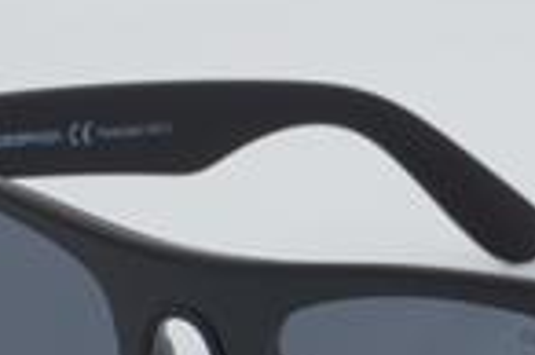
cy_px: 403
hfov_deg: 10.0
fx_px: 3043
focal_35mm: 205
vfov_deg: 6.6
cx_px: 495
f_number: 32
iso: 100
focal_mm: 50
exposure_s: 1/4
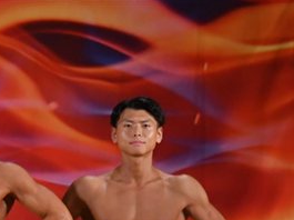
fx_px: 5182
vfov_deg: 2.4
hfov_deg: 3.2
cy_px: 286
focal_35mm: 611
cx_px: -66
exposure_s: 1/400
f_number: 5.6
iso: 3200
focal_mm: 145
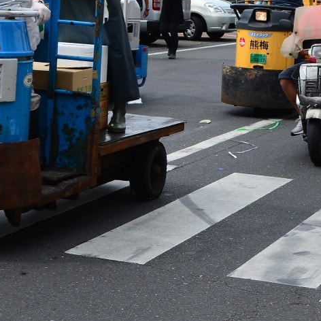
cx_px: 82
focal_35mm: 116
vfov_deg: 14.7
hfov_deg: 14.9
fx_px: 1222
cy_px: -16
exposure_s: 1/250
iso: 100
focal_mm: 27
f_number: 8
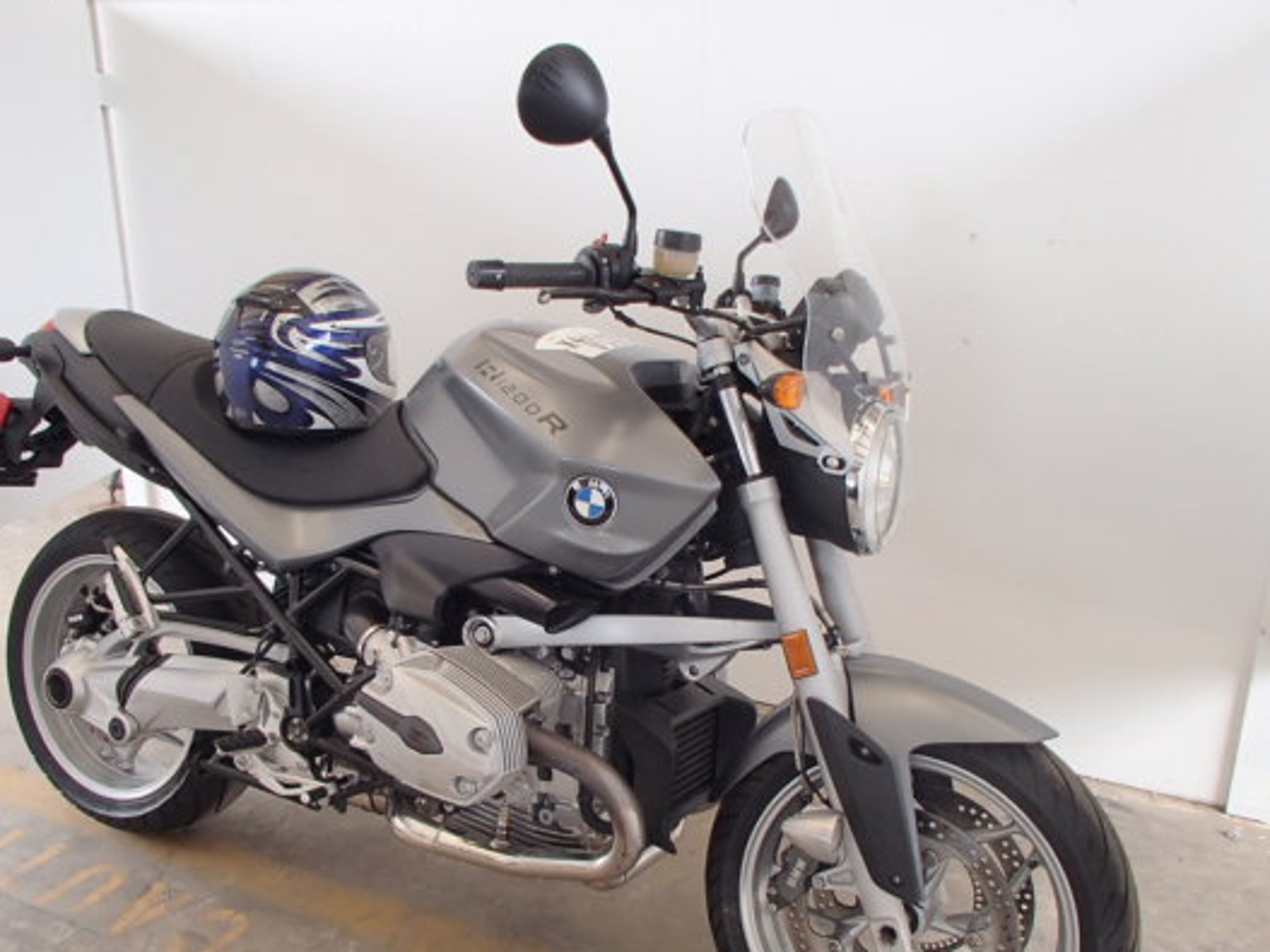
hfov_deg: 53.9
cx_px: 600
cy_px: 562
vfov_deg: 41.6
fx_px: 1247
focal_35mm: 34
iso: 200
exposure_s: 1/60
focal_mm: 5
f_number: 3.9
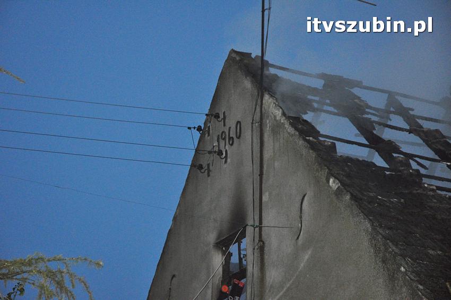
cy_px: 150
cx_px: 226
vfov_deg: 13.0
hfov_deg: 19.5
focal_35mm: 105
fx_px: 1314
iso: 2500
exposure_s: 1/60
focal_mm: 70
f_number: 5.6
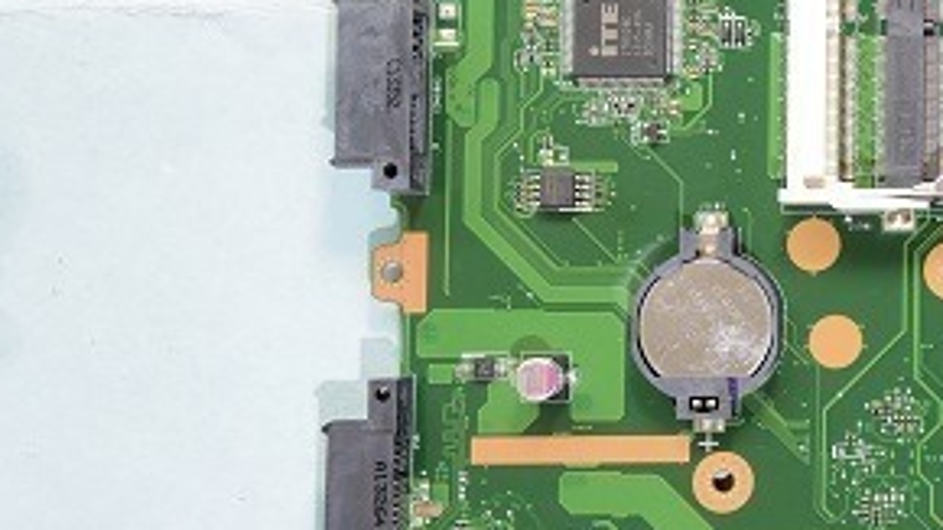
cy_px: 176
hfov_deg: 20.9
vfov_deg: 12.9
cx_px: 1213
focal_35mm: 93
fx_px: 2334
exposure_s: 1/3
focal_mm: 23
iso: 100
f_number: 8
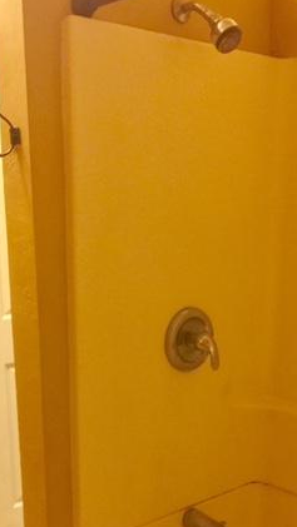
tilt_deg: -14.4
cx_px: 128
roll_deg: +1.2
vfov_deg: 42.0
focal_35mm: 48
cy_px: 374
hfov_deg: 24.9
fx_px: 672
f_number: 2.2
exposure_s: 1/10
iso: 125
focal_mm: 4.15
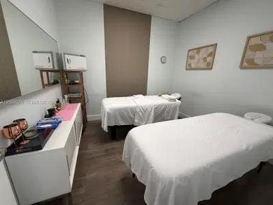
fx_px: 110
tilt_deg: -15.0
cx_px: 136
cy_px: 102
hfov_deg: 102.1
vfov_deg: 85.7
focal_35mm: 14
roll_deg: -1.0
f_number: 2.2
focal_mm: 2.22
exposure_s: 1/60
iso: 200
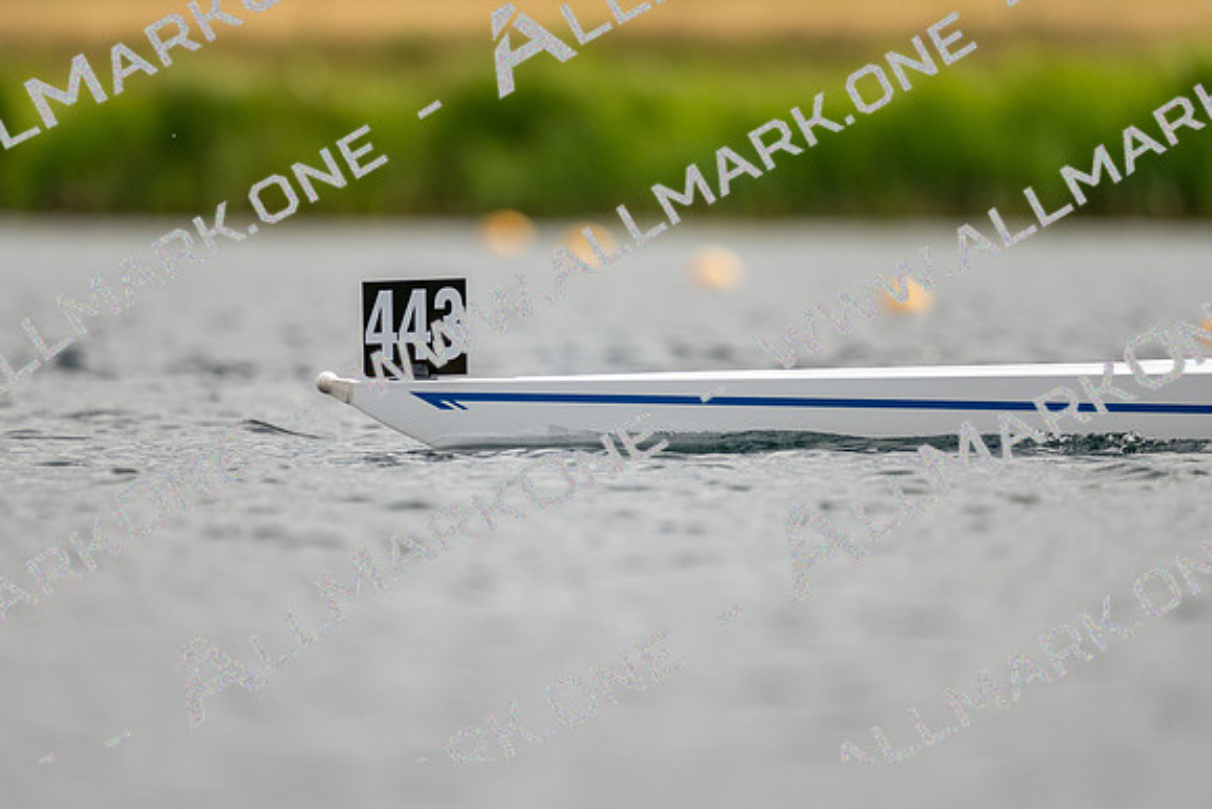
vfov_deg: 1.5
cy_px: 404
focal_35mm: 900
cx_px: 606
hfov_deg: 2.3
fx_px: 30306
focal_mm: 600
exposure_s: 1/2000
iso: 160
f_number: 4
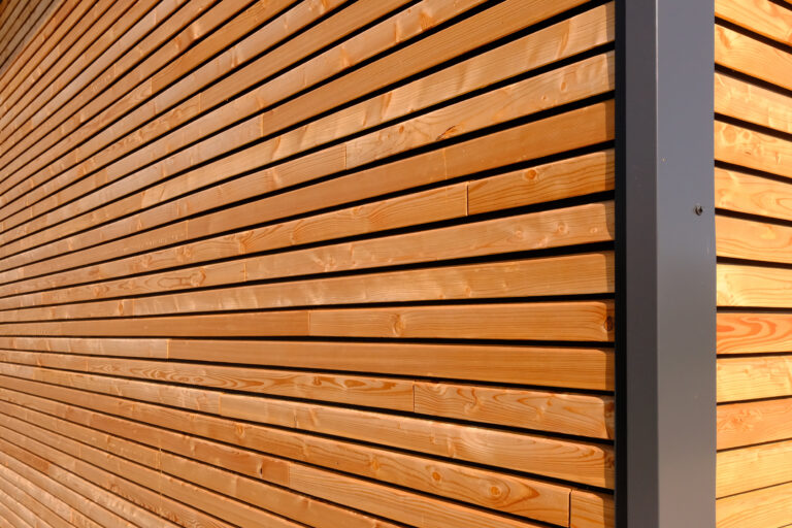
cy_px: 264
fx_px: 638
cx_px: 396
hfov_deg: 63.7
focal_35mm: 29
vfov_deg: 45.0
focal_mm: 19
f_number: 10
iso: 1600
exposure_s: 1/2000
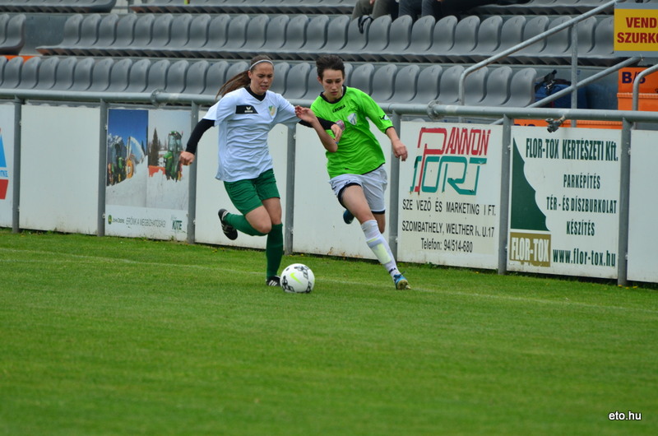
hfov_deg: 4.6
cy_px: 218
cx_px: 329
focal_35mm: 450
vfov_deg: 3.0
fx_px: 8209
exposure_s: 1/640
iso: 400
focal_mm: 300
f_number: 5.6
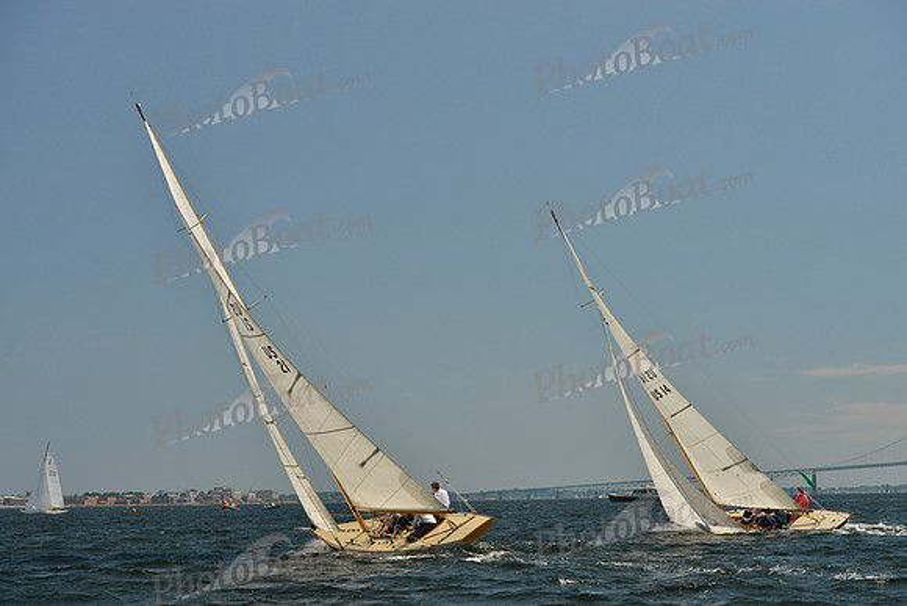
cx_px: 454
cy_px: 303
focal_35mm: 70
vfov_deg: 19.5
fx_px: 1764
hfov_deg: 28.8
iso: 280
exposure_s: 1/800
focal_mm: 70
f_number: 9
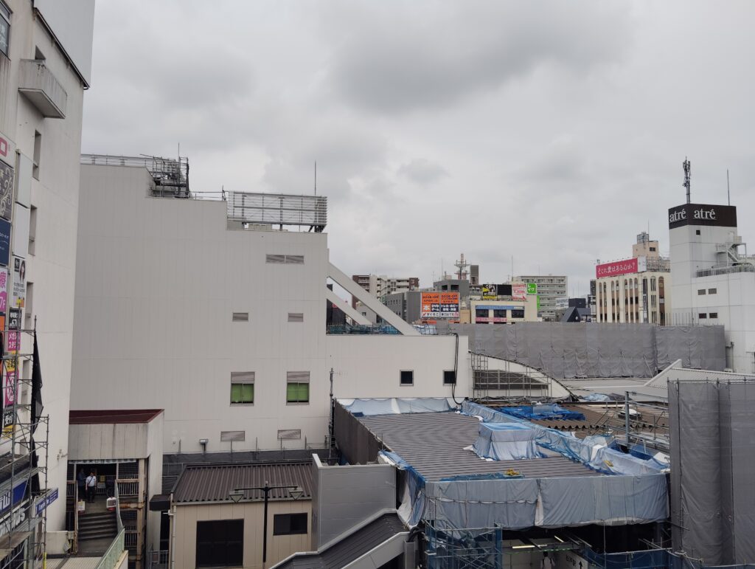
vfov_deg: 49.9
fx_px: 612
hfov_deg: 63.4
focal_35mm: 28
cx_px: 378
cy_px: 284
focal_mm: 4.22
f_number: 1.8
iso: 50
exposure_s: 1/764
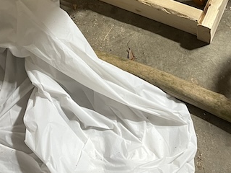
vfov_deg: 21.0
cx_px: 128
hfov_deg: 29.8
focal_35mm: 65
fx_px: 434
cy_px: -38
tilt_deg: -53.5
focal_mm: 5.1
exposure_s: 1/40
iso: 400
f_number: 1.6
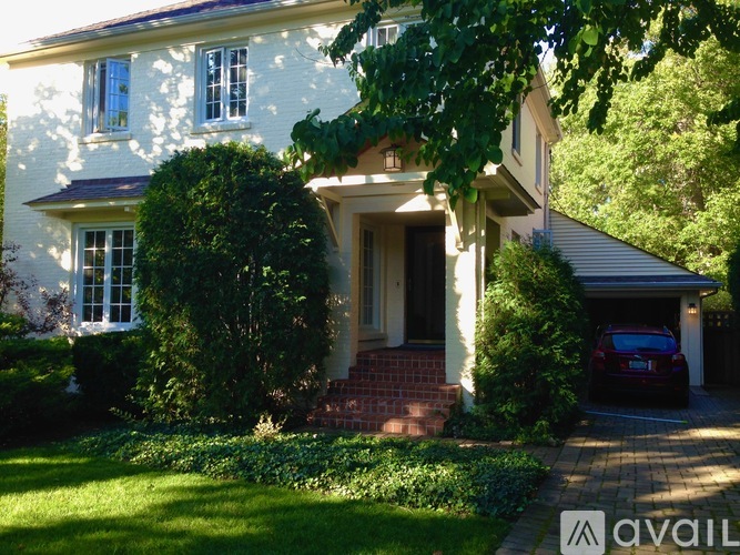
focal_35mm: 33
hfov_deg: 55.4
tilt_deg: +3.3
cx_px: 370
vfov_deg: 42.9
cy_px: 278
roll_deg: -0.7
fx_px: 705
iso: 50
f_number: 2.4
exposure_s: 1/181
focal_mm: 4.12
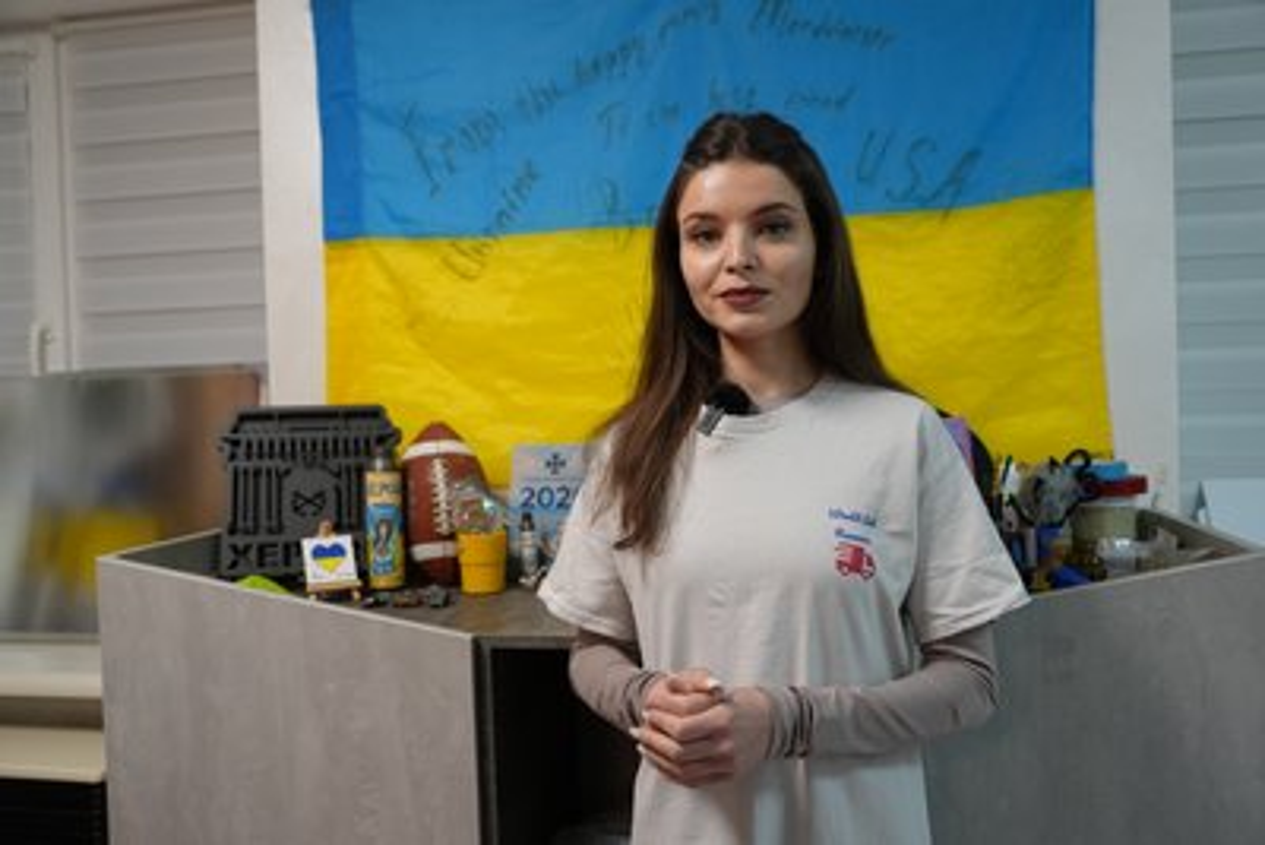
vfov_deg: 43.6
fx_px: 1054
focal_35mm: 30
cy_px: 422
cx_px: 632
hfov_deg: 61.9
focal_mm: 30
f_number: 4
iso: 1000
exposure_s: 1/160
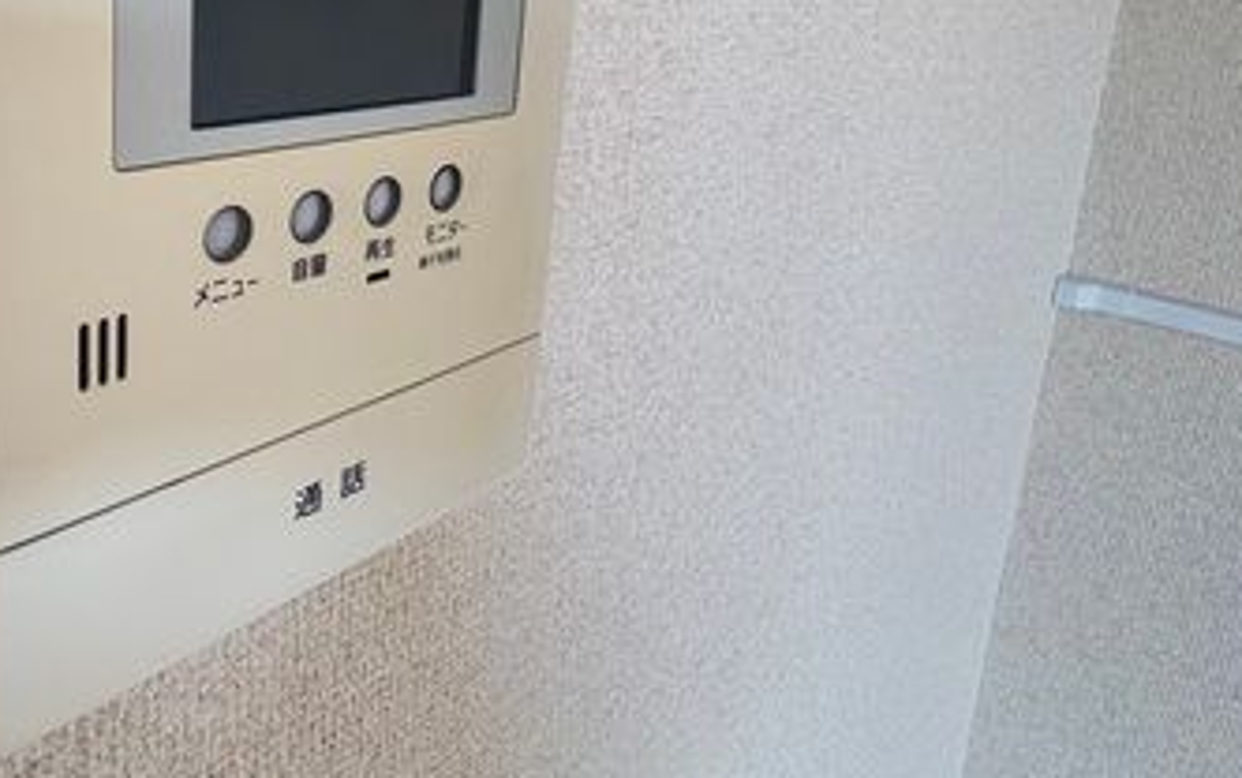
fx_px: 847
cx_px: 251
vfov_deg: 45.4
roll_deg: -1.9
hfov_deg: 66.0
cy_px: 97
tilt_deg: -9.4
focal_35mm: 25
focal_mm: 2.22
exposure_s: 1/87
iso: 250
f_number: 2.2
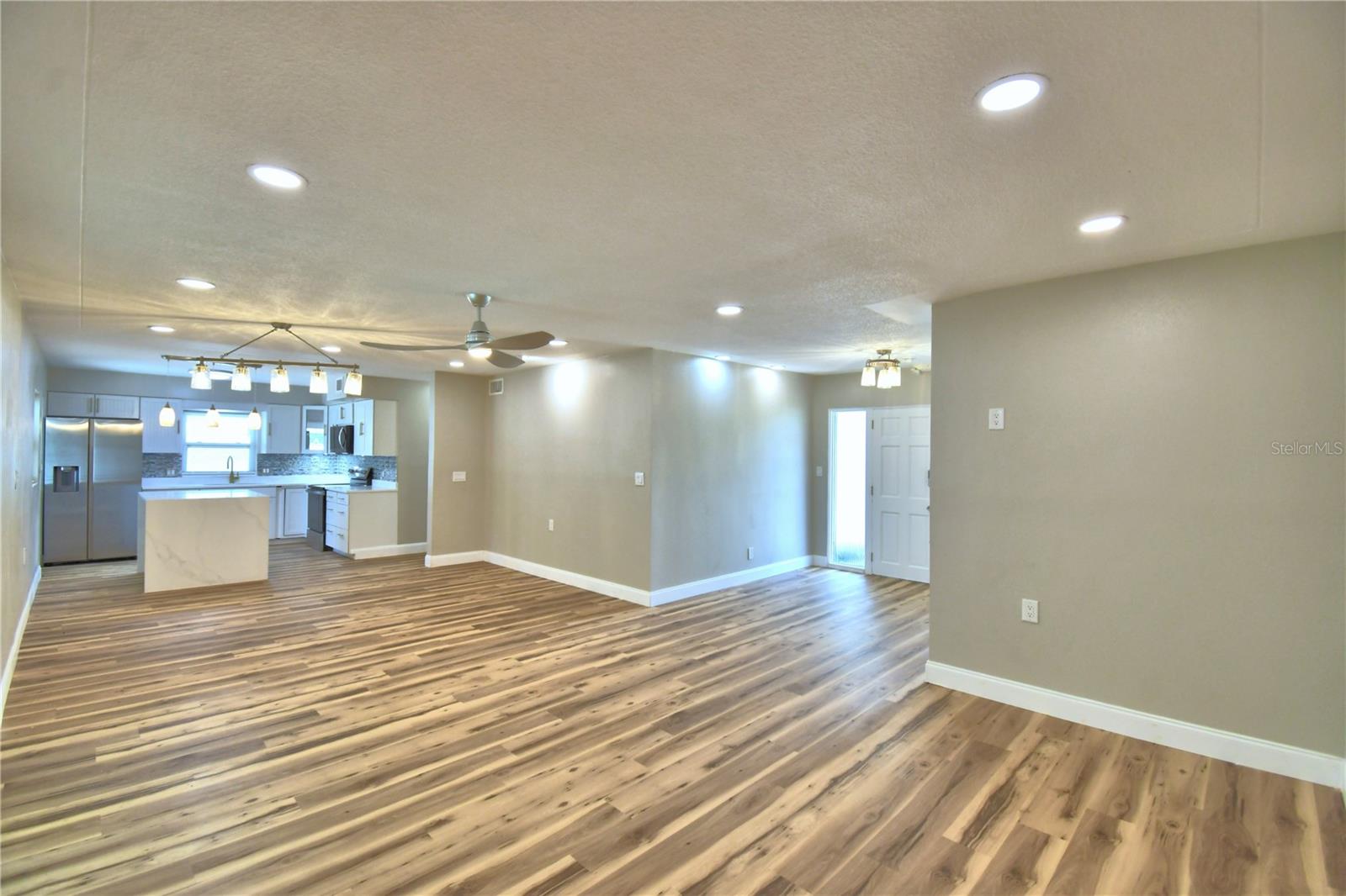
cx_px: 673
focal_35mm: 15
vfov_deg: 77.3
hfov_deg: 100.4
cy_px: 448
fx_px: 561
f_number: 4.5
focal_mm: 10
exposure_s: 1/125
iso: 320
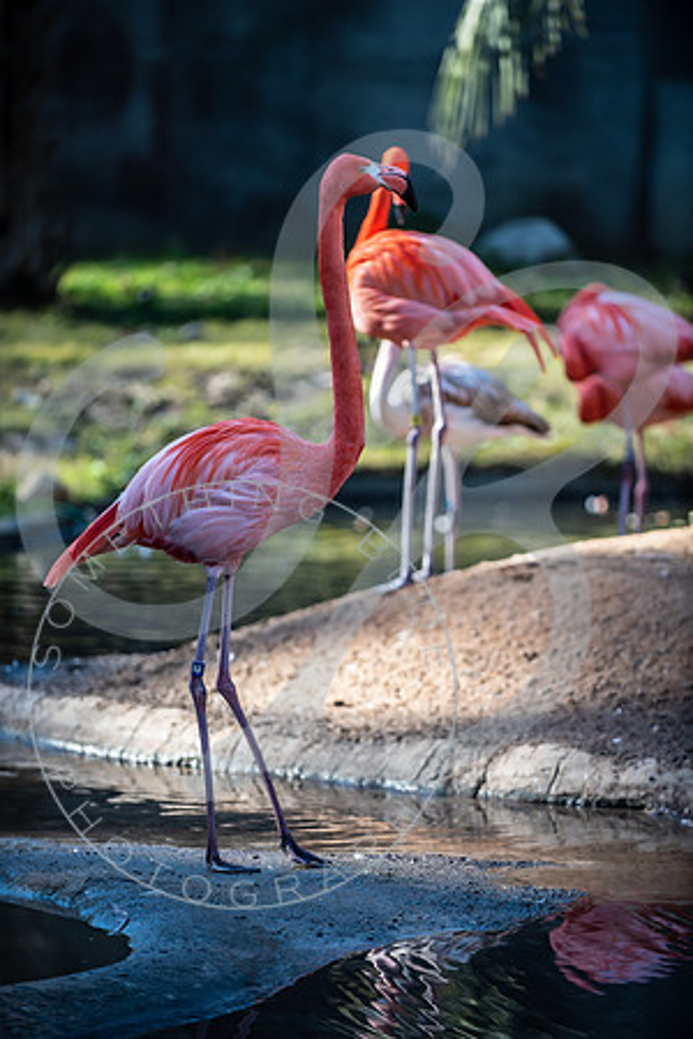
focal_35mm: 175
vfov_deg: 11.7
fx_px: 5053
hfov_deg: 7.8
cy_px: 520
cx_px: 346
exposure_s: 1/400
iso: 200
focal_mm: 175
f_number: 2.8
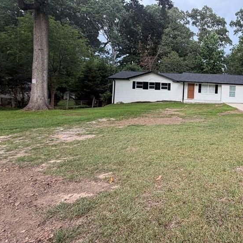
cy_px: 91
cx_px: 208
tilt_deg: +1.1
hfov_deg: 59.6
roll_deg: -3.9
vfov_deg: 66.2
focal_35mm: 23
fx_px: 183
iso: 40
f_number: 2.2
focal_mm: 2.22
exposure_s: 1/184
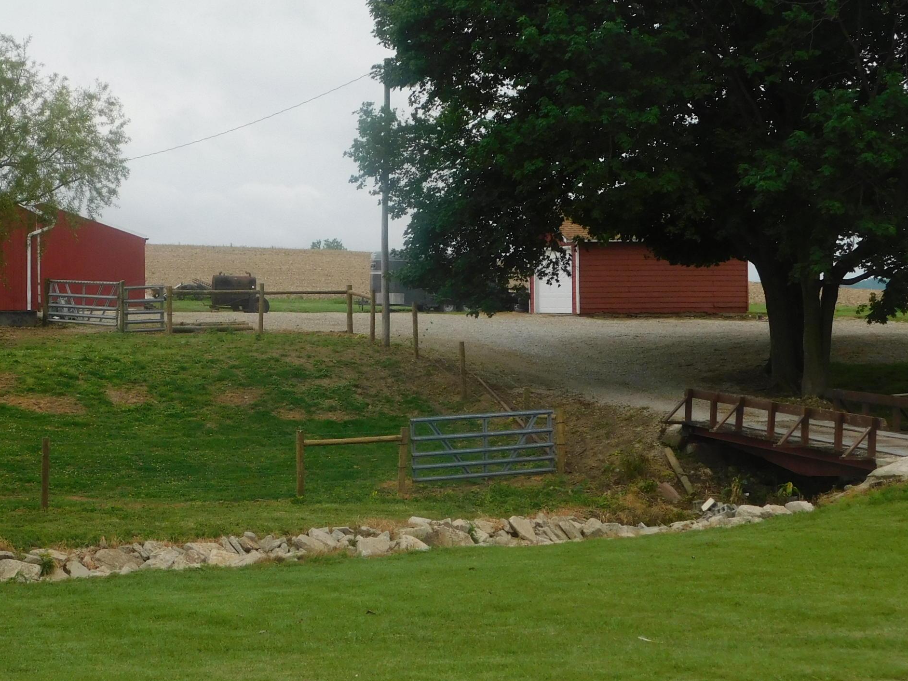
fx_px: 2466
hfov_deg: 20.7
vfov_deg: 15.7
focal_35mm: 94
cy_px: 311
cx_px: 251
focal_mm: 10.4
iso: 125
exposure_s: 1/800
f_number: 4
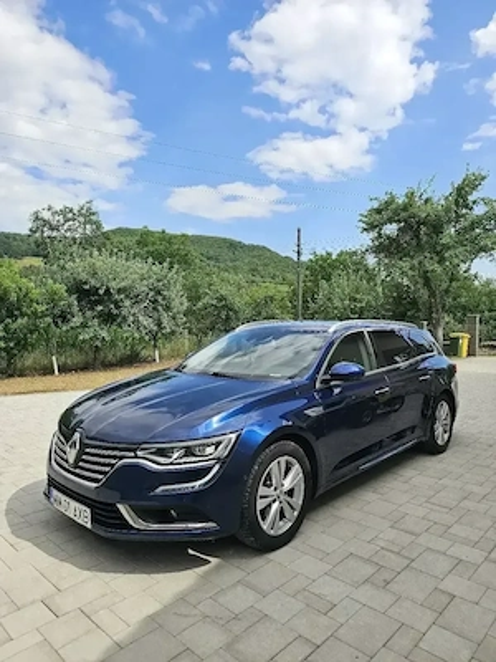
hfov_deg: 58.9
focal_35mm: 23
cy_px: 331
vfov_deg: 73.9
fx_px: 439
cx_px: 248
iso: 10
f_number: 1.7
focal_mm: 6.3
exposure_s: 1/556
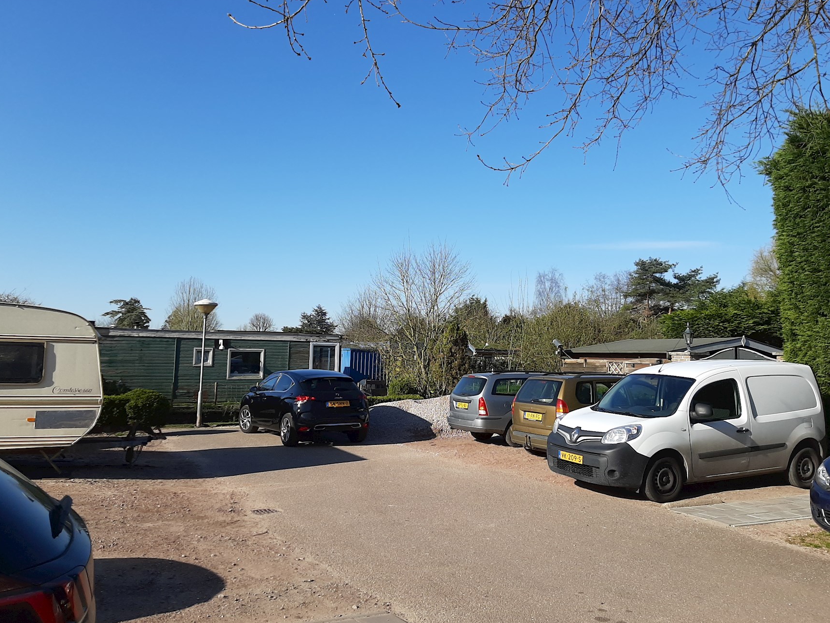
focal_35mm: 29
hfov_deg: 61.6
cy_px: 279
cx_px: 398
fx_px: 695
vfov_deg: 48.2
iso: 40
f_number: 1.7
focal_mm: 3.93
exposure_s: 1/2688
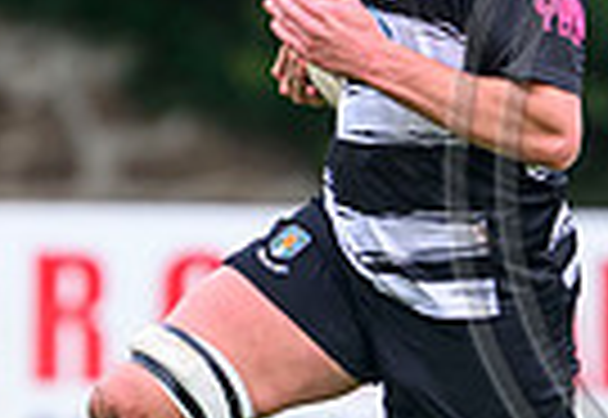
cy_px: 406
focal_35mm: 2229
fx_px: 38033
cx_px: 511
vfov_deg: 0.6
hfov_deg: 0.9
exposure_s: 1/1250
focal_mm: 400
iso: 500
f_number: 2.8
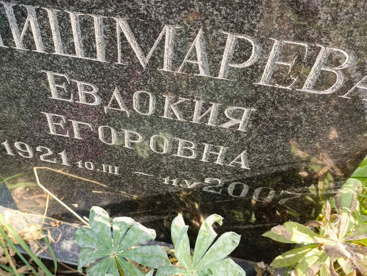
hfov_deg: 50.9
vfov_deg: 39.6
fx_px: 382
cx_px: 139
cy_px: 122
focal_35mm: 36
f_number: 1.69
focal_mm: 4.76
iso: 122
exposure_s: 1/100
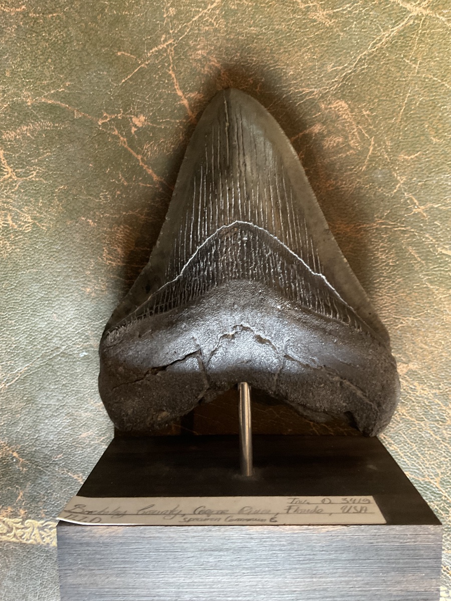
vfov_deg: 61.7
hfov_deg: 48.2
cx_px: 226
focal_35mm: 29
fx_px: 504
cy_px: 300
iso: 250
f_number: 1.8
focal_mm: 3
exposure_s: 1/40
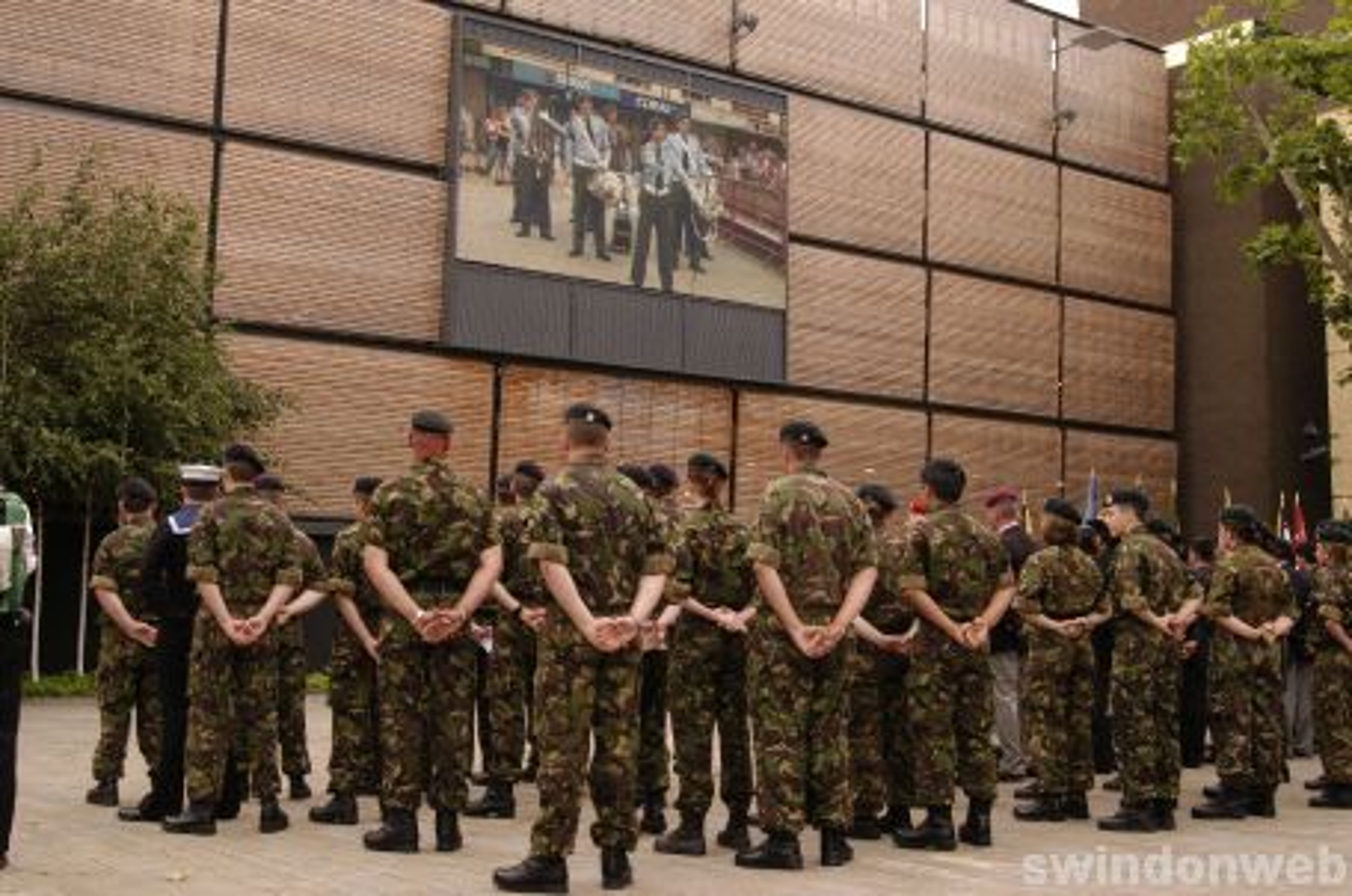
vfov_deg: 31.8
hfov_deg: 46.5
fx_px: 1574
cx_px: 676
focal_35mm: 42
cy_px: 448
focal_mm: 28
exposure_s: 1/200
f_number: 8
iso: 400
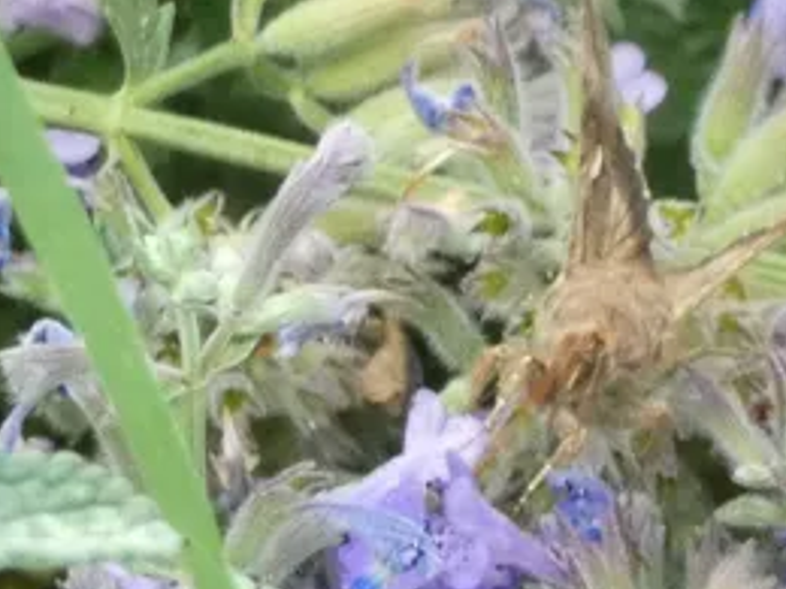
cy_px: 260
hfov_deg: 4.3
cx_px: 665
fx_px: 10558
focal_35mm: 465
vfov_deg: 3.2
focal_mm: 33.9
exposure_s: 1/80
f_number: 5.5
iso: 400
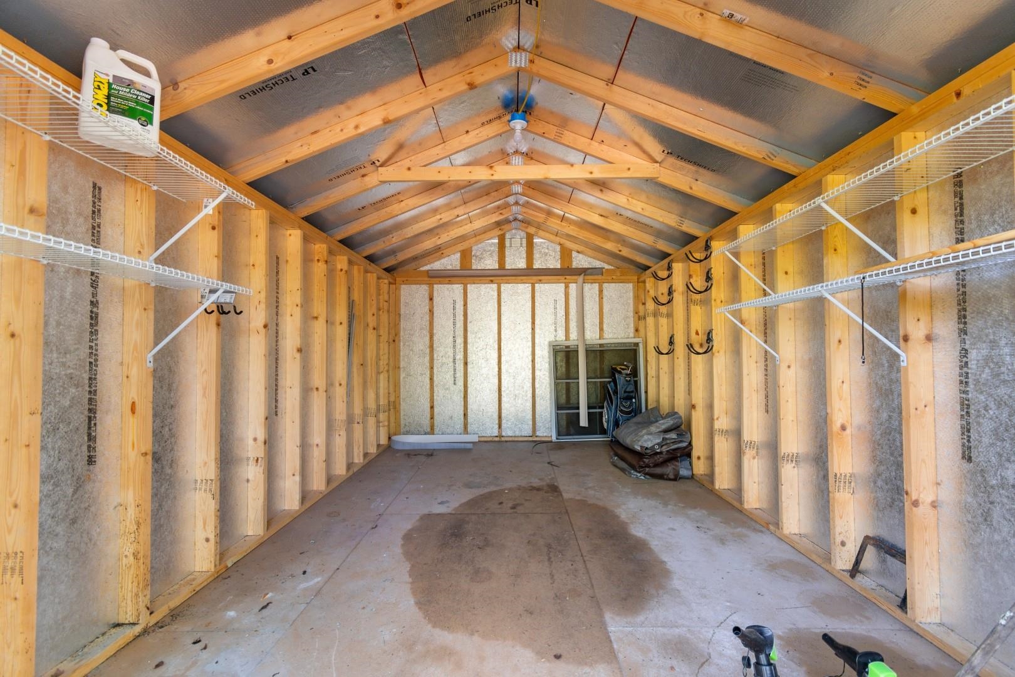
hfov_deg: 100.4
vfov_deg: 77.3
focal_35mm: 15
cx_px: 508
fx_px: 423
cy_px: 338
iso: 100
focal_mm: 10
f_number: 4.5
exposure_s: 1/10
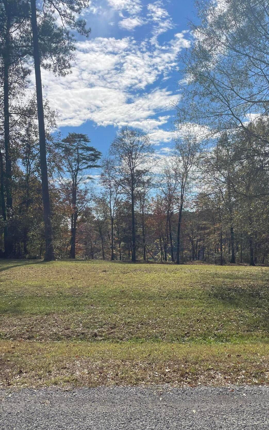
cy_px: 245
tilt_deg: -1.1
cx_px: 177
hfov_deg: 38.0
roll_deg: +2.9
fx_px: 387
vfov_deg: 57.9
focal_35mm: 33
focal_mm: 4.2
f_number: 1.6
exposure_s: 1/5814
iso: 32
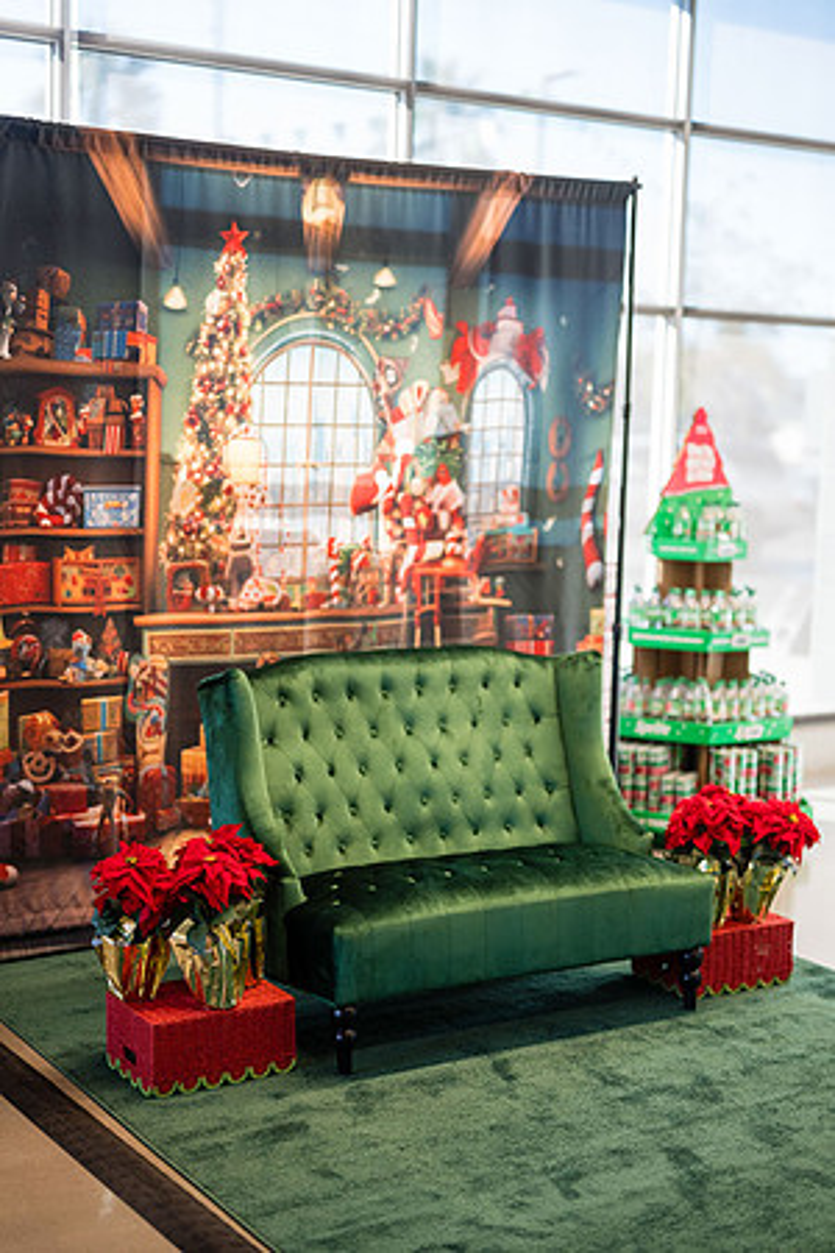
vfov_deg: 39.6
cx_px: 418
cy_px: 626
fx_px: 1739
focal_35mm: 50
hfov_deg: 27.0
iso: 800
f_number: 1.3
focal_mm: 50
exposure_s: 1/640
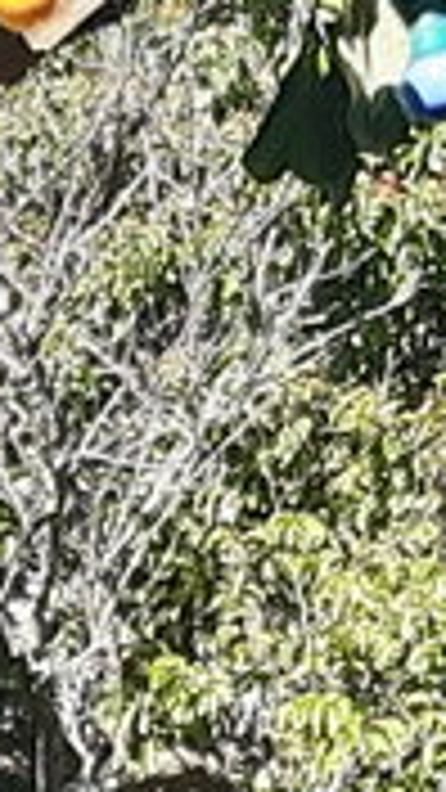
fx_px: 5424
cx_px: -572
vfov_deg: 8.1
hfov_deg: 4.6
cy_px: 1400
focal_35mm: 258
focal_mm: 3.92
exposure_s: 1/392
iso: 40
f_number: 1.7
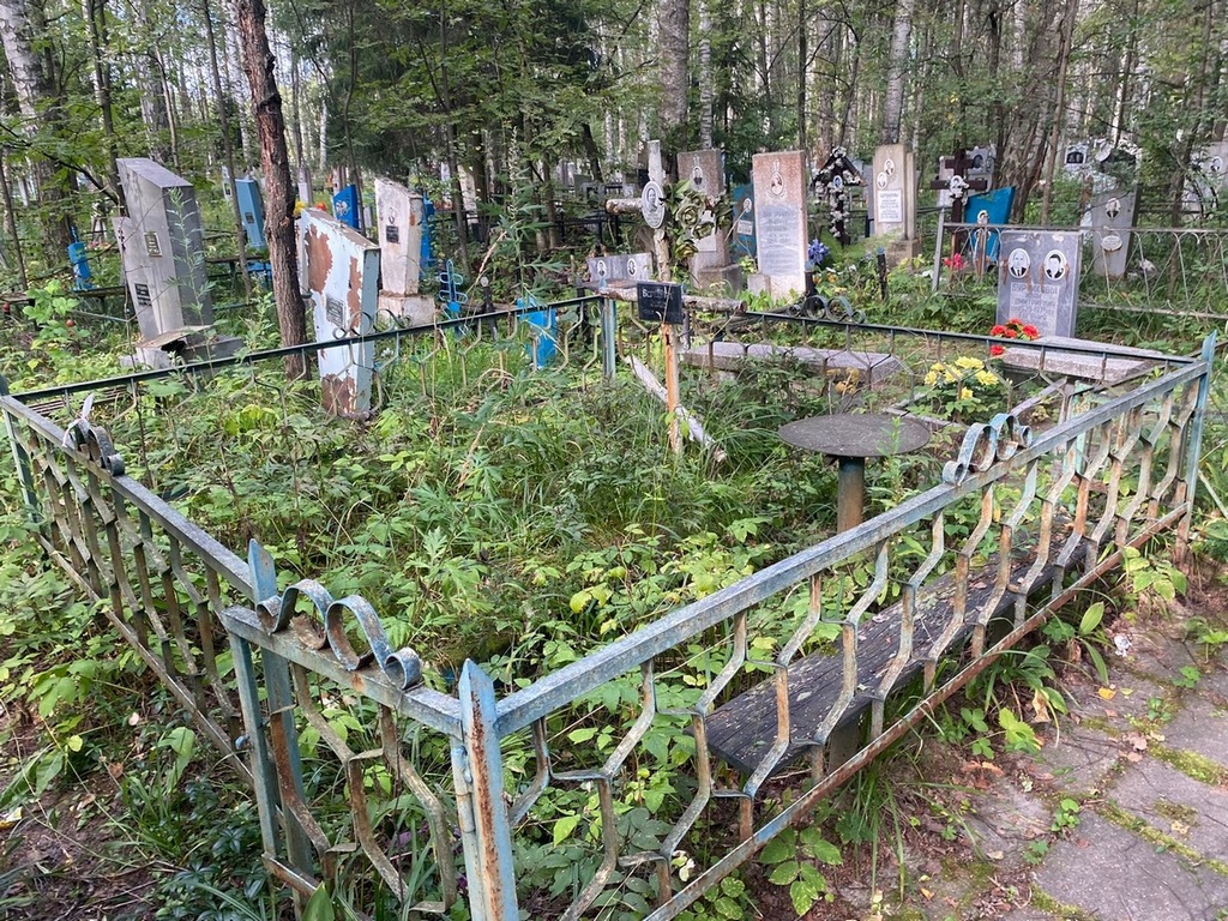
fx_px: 922
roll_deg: +1.2
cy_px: 460
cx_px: 614
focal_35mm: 26
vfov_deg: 53.1
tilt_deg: -12.8
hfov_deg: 67.3
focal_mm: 4.25
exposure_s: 1/121
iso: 80
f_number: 1.8
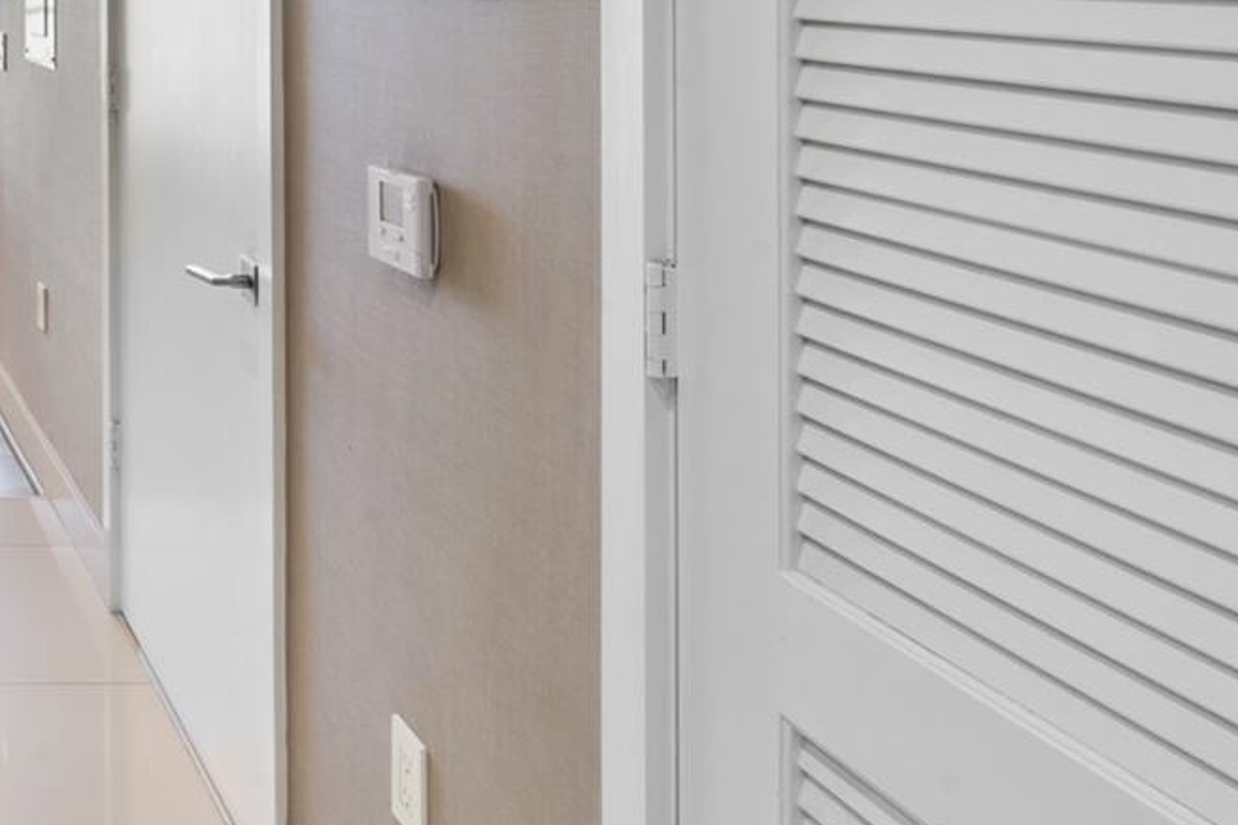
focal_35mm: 39
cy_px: -64
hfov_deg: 37.6
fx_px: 1341
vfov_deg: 30.8
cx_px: -243
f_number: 14
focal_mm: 16
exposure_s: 1/2.5
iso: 250
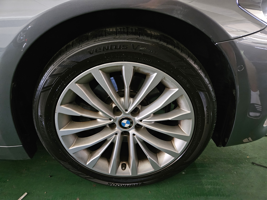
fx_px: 177
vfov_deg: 58.9
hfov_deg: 73.9
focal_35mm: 23
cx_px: 134
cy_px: 100
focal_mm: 5.4
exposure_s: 1/25
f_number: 1.8
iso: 1000
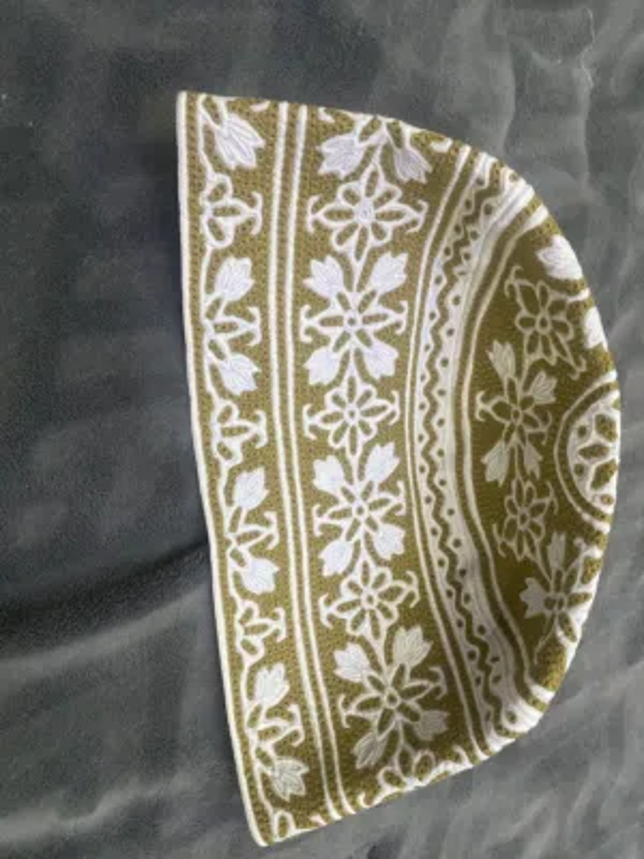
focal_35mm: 26
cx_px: 322
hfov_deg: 53.1
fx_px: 645
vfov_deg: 67.3
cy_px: 430
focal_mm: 4.25
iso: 500
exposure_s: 1/50
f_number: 1.8
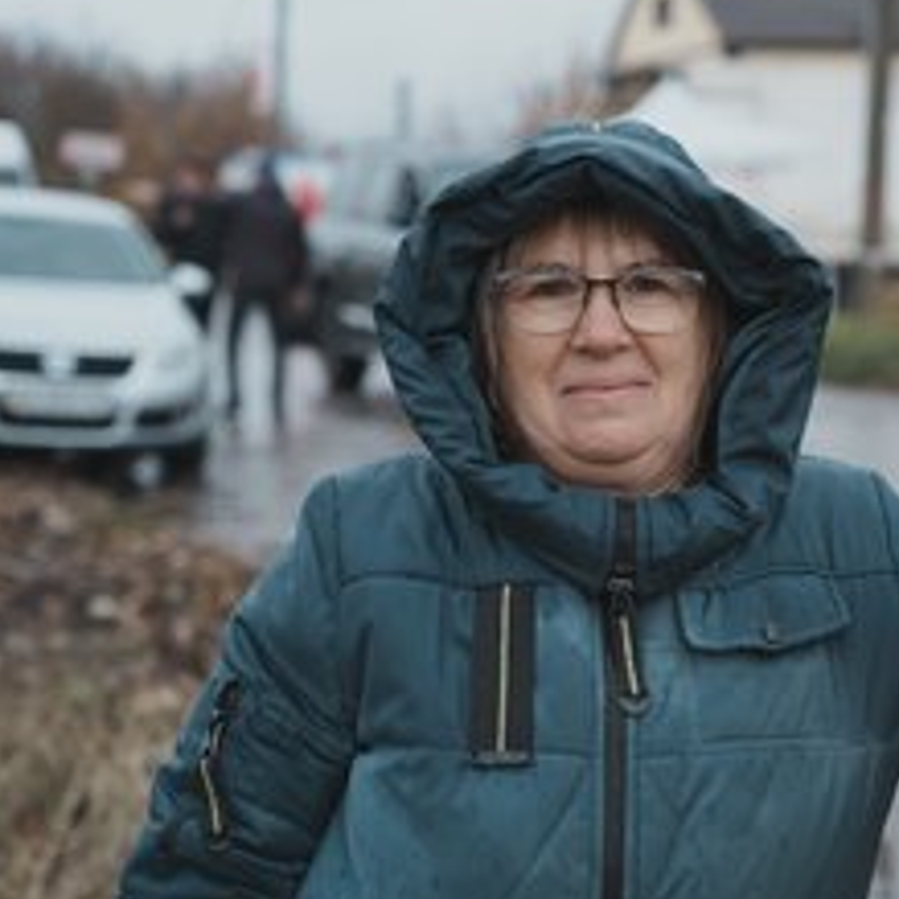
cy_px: 484
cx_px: 669
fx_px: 2233
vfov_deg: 22.8
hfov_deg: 22.6
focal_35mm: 76
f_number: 3.2
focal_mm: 49
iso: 200
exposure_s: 1/800
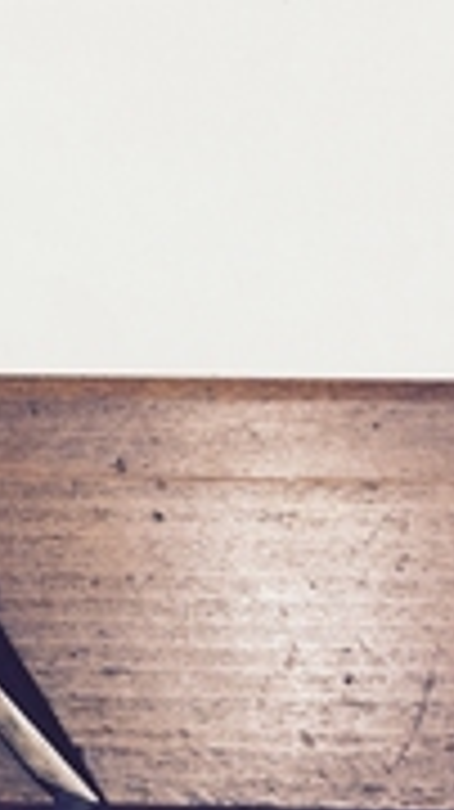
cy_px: 544
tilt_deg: -55.9
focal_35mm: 82
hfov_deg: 14.0
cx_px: -182
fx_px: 1758
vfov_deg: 25.8
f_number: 2.2
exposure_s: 1/33
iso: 125
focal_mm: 4.15
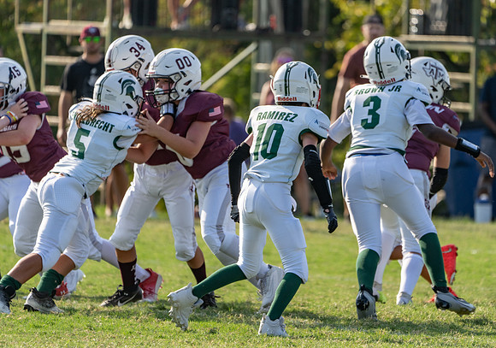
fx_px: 6740
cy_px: 182
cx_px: 303
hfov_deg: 4.2
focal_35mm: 481
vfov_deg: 3.0
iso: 250
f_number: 5.6
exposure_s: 1/1000
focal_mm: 400
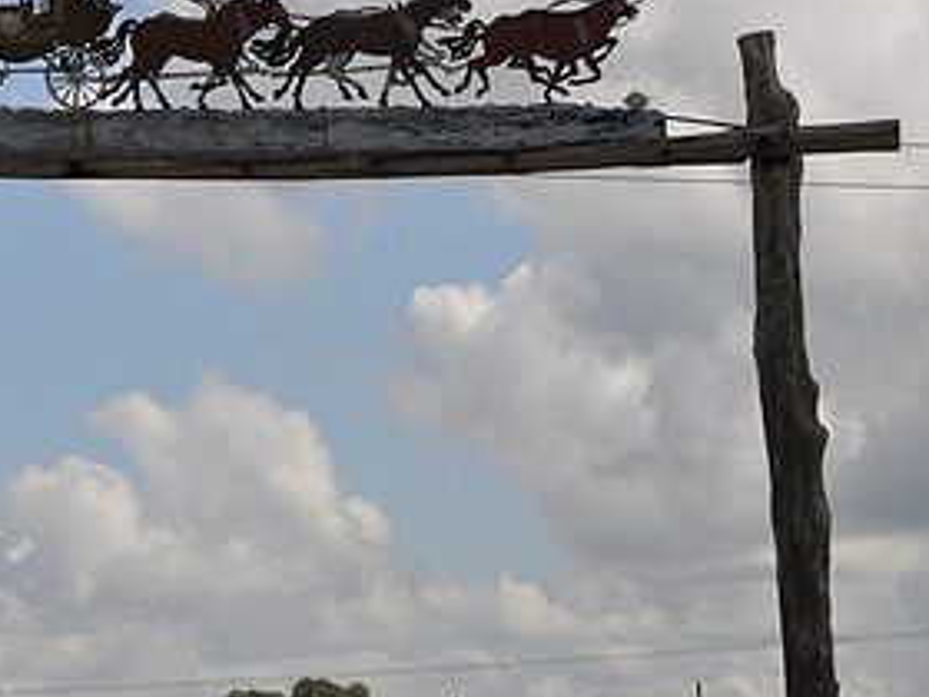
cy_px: 493
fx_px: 4160
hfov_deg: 12.7
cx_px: 315
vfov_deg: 9.6
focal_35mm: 155
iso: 200
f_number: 14
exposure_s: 1/200
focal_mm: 52
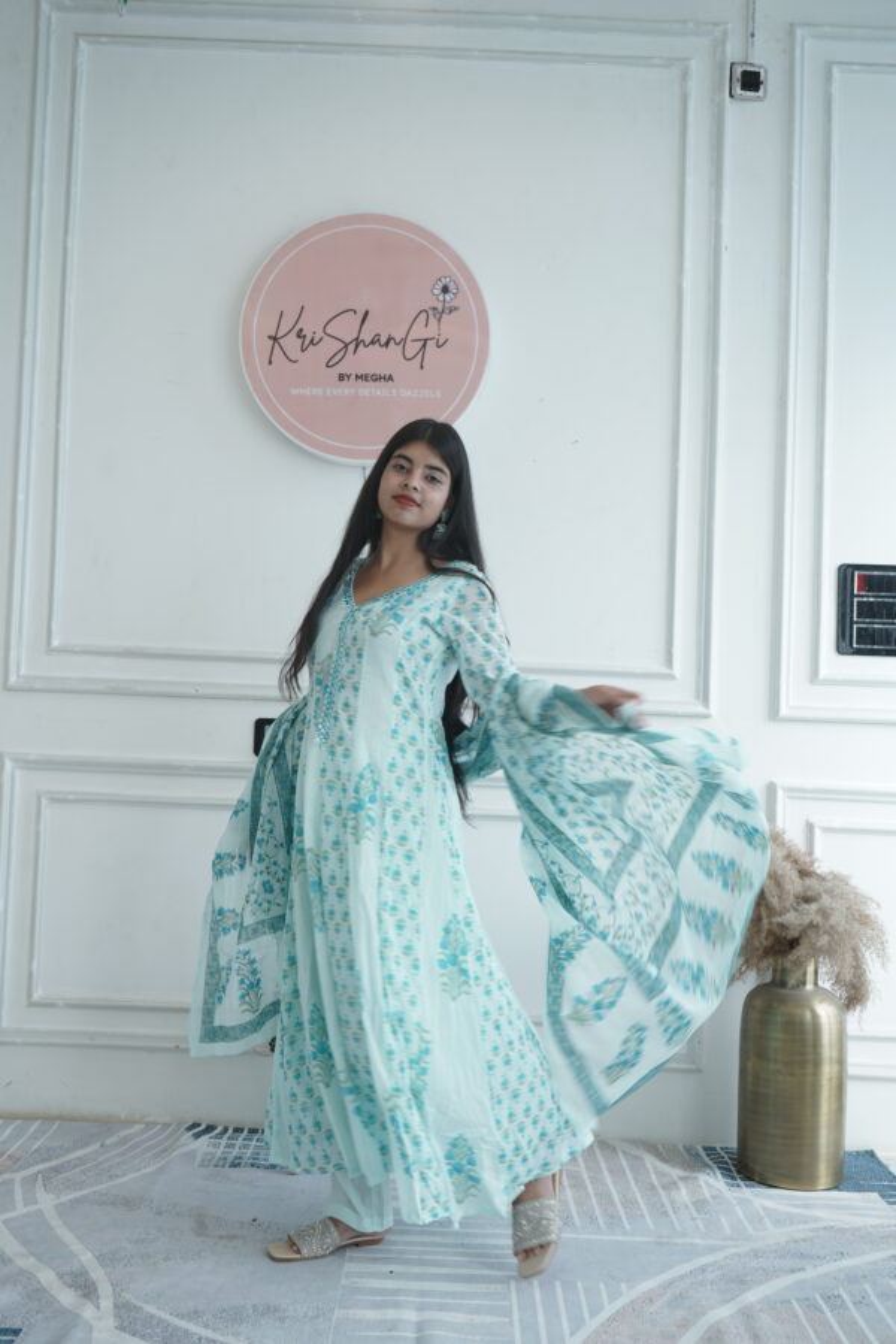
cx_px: 448
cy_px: 672
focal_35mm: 34
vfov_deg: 55.8
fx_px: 1269
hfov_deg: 38.9
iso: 200
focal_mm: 34
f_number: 5.6
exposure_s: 1/100
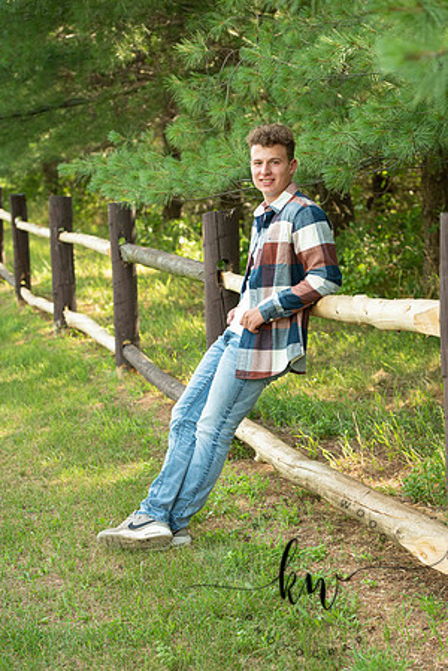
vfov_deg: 23.9
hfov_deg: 16.1
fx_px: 1587
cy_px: 336
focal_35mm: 85
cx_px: 224
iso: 400
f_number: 5
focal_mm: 85
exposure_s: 1/200
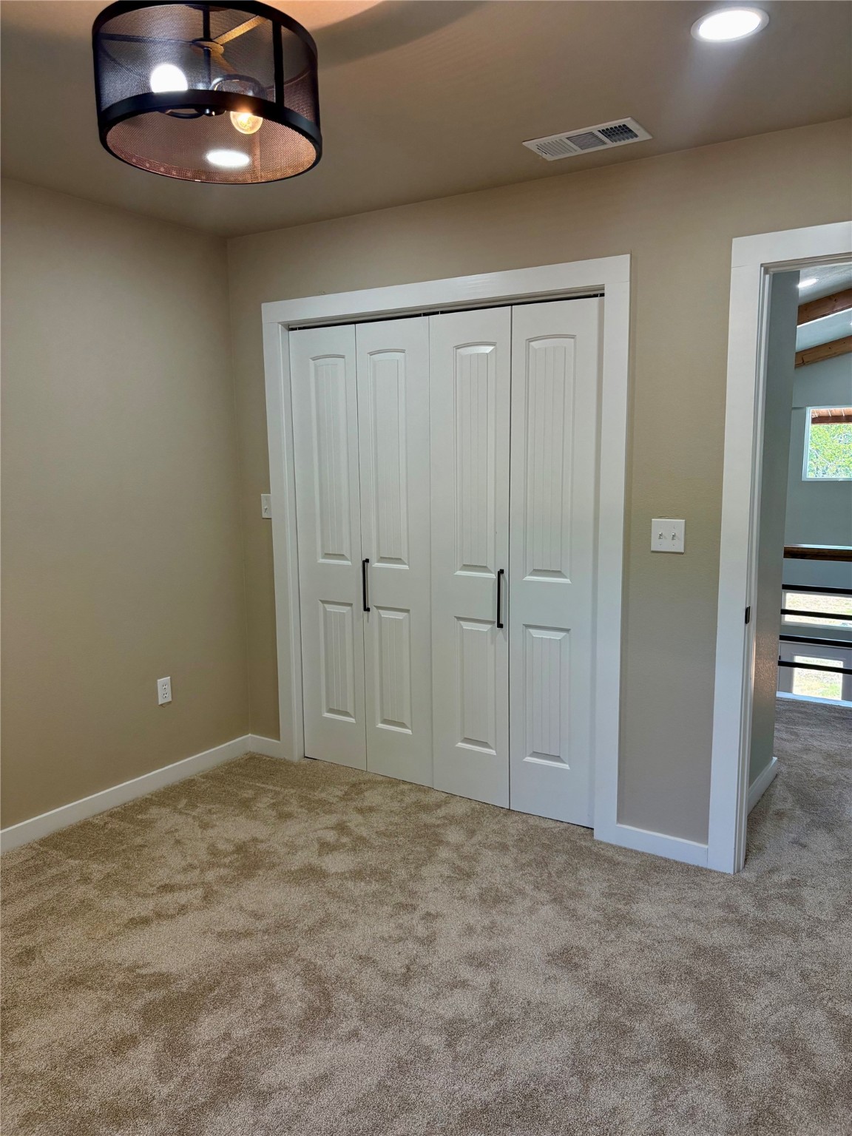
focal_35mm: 26
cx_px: 426
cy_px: 568
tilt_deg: -8.0
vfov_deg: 67.3
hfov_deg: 53.1
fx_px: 853
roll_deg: +0.8
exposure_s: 1/133
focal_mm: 5.96
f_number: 1.6
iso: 125
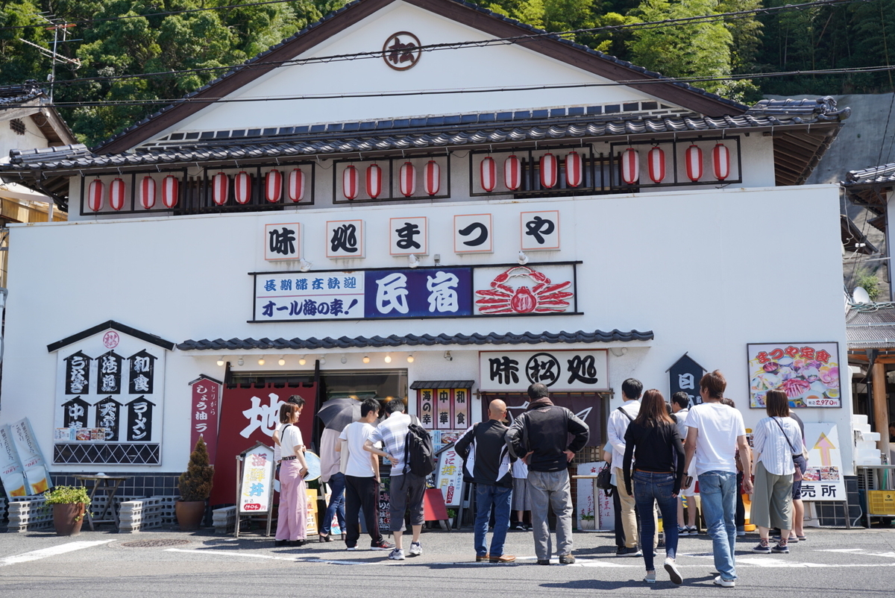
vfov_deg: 34.3
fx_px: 970
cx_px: 448
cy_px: 299
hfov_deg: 49.5
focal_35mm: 39
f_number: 4
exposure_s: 1/500
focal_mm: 39
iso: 100
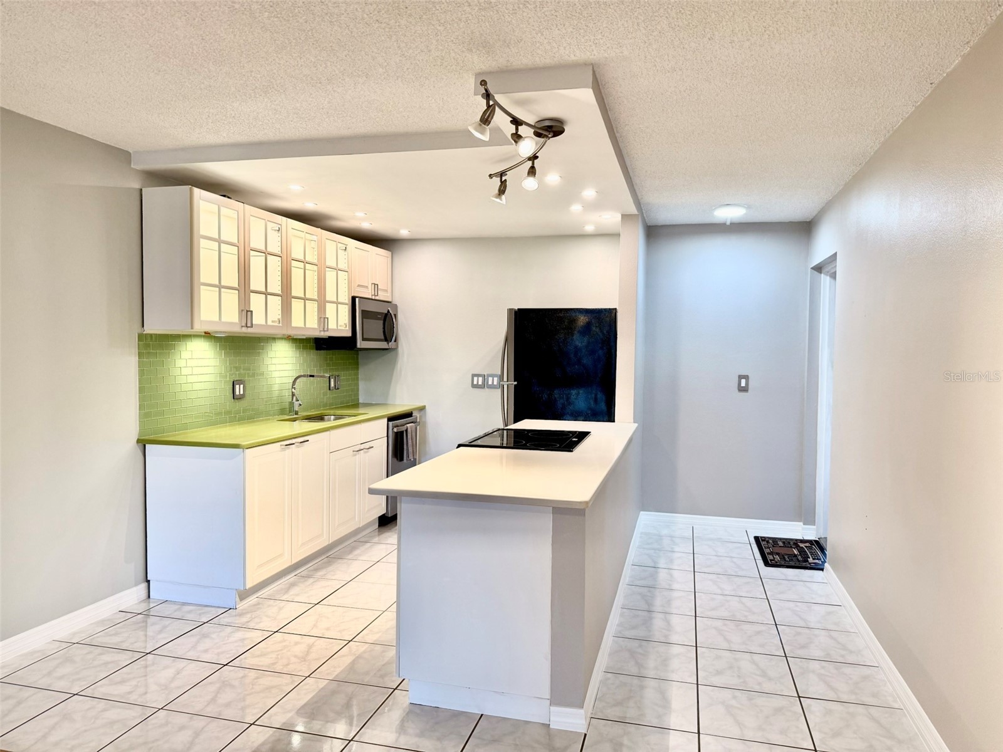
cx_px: 502
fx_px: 695
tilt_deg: -2.0
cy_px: 376
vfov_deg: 56.8
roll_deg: -0.5
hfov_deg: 71.6
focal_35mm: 24
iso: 125
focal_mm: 6.76
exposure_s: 1/120
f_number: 1.78
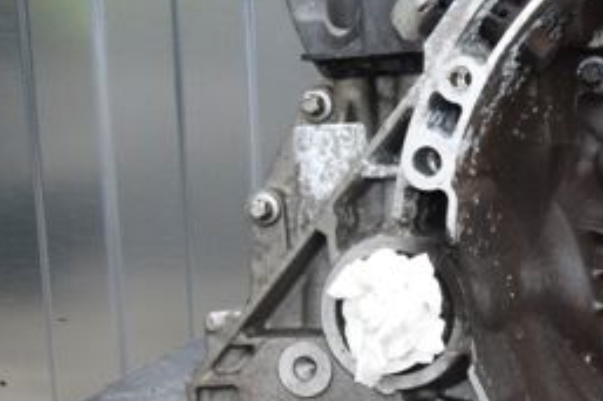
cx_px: 709
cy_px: 211
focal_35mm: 112
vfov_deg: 12.2
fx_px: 1875
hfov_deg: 17.5
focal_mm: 30
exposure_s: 1/200
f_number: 13
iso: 800
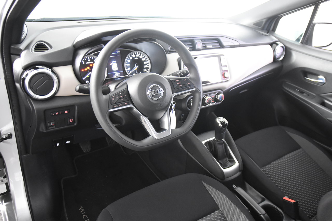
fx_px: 277
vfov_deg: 43.6
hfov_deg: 61.9
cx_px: 166
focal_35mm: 30
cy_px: 110
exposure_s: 1/30
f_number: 2.8
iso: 4000
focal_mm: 20
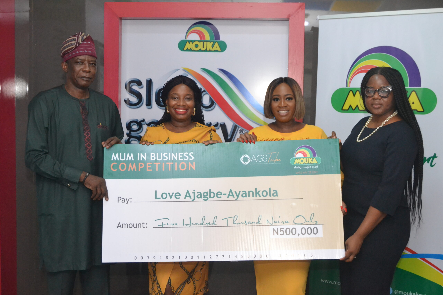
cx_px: 222
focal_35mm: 48
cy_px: 148
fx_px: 591
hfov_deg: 41.1
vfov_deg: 28.1
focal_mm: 32
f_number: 6.3
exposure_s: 1/160
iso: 3200
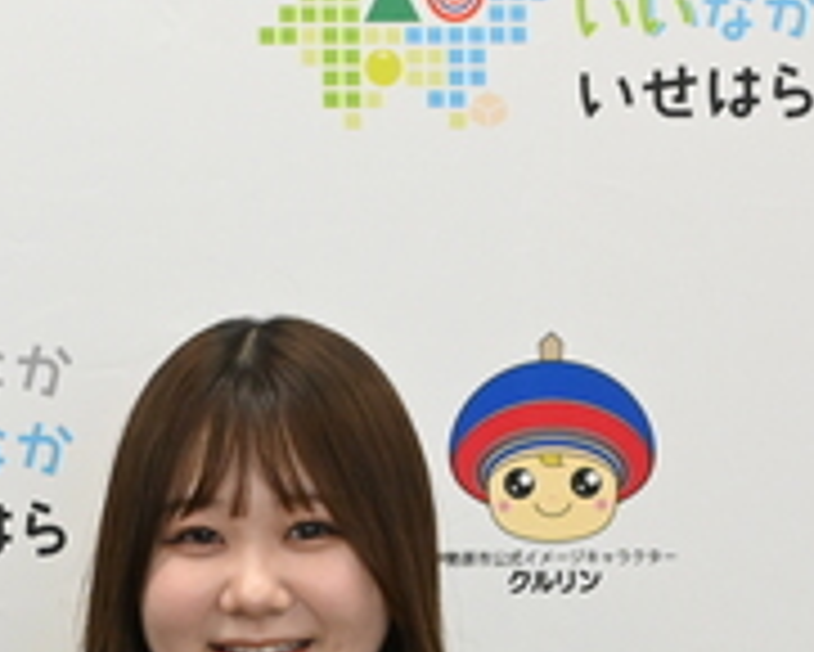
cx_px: -279
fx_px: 4556
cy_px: 722
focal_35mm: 189
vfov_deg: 8.1
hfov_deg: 10.0
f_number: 8
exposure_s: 1/100
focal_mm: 38
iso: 2000
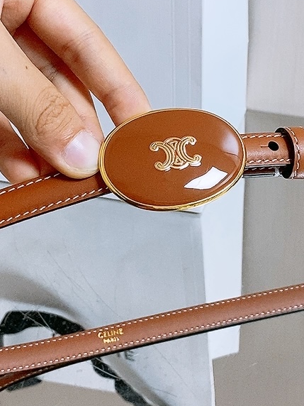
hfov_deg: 8.1
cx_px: 173
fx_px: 2155
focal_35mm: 184
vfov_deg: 10.7
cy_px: 160
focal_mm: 4.25
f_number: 1.8
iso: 160
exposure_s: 1/100
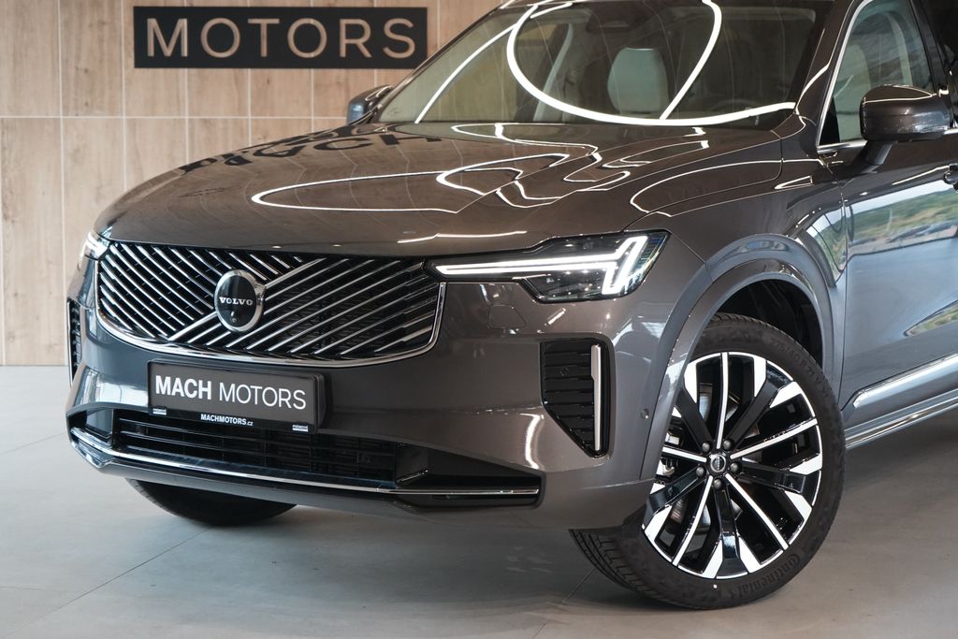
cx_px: 479
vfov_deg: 19.5
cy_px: 320
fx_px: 1863
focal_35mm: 70
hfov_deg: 28.8
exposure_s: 1/160
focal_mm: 70
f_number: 5.6
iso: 5000
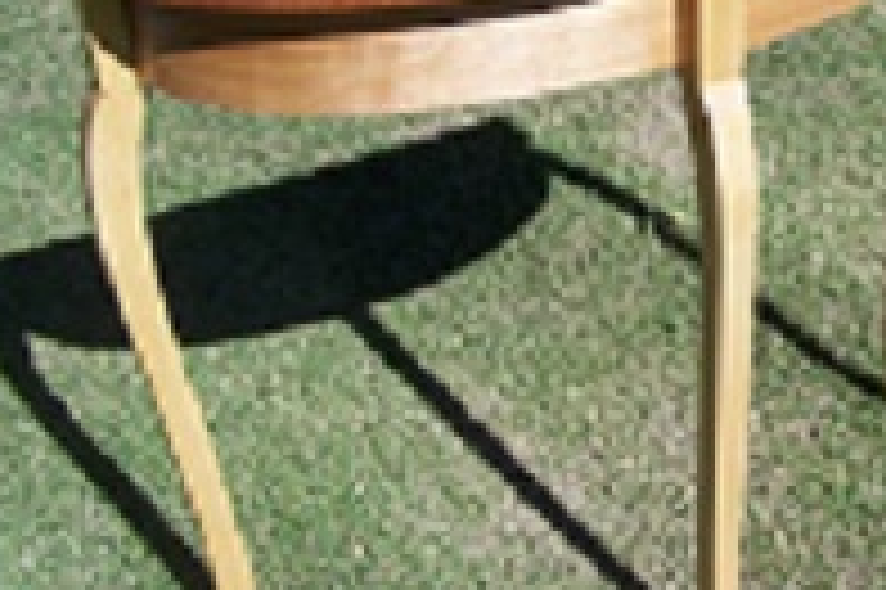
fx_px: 1721
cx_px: 742
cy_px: 225
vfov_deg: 19.4
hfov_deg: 28.1
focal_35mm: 70
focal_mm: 6.3
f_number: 4
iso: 80
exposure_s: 1/1000
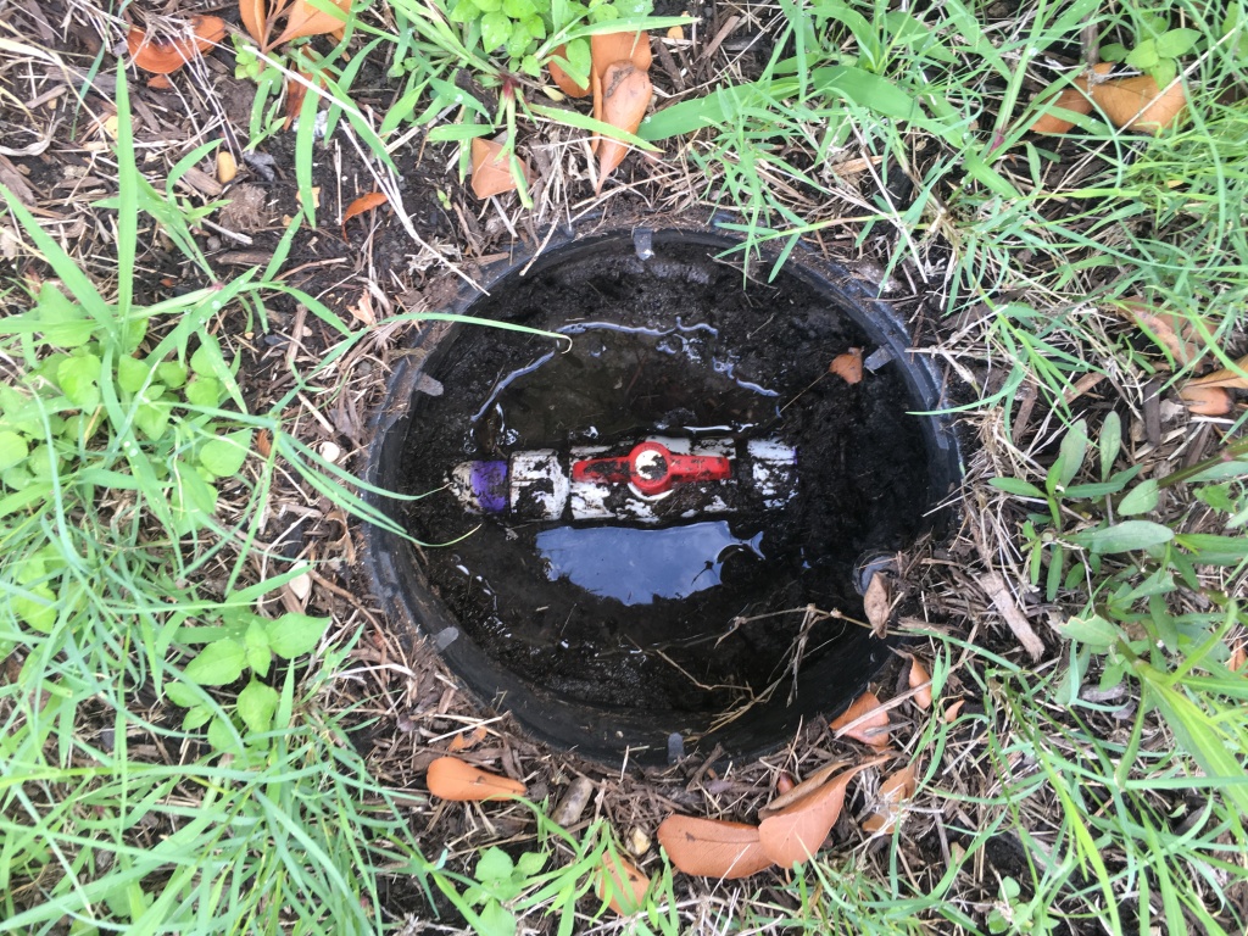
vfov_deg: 48.2
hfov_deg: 61.7
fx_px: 1046
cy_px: 468
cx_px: 624
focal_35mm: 29
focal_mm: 4.15
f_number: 2.2
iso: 40
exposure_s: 1/120
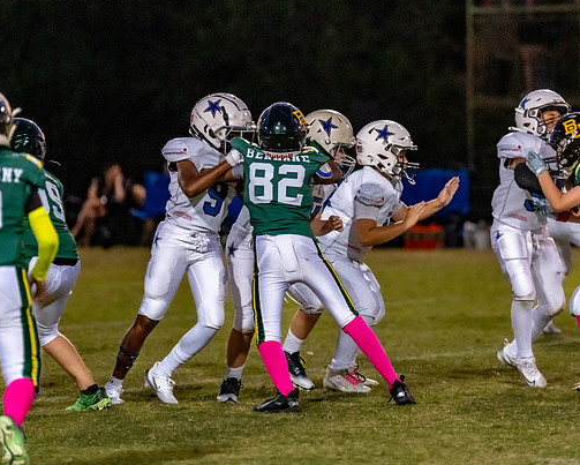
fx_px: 5342
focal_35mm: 311
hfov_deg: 6.2
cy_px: 211
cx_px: 311
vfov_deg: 5.0
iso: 4000
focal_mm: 200
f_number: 2.8
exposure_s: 1/1000
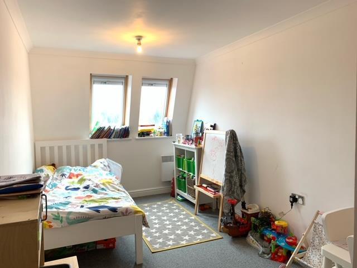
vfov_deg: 53.1
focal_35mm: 26
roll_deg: +1.4
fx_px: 268
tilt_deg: -4.7
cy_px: 134
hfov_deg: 67.3
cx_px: 178
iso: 320
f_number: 1.8
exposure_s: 1/50
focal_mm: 4.25
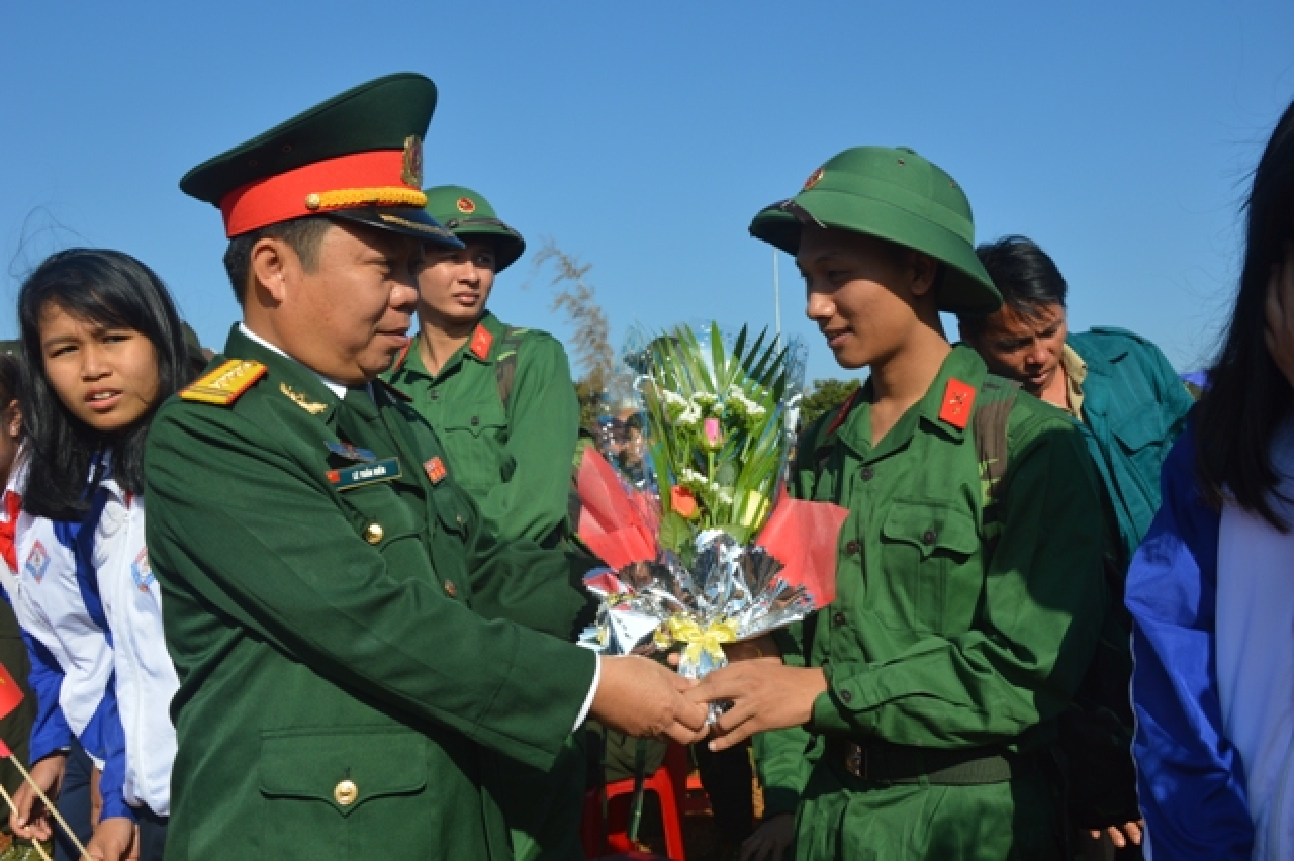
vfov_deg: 36.8
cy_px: 430
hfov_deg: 53.2
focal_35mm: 36
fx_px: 1293
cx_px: 647
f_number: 9
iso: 100
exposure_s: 1/320
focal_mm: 24
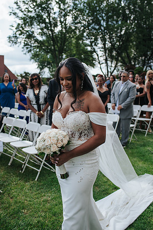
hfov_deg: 37.9
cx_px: 76
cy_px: 115
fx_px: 223
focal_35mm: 35
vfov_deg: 54.4
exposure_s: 1/1250
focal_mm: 35
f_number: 3.2
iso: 140
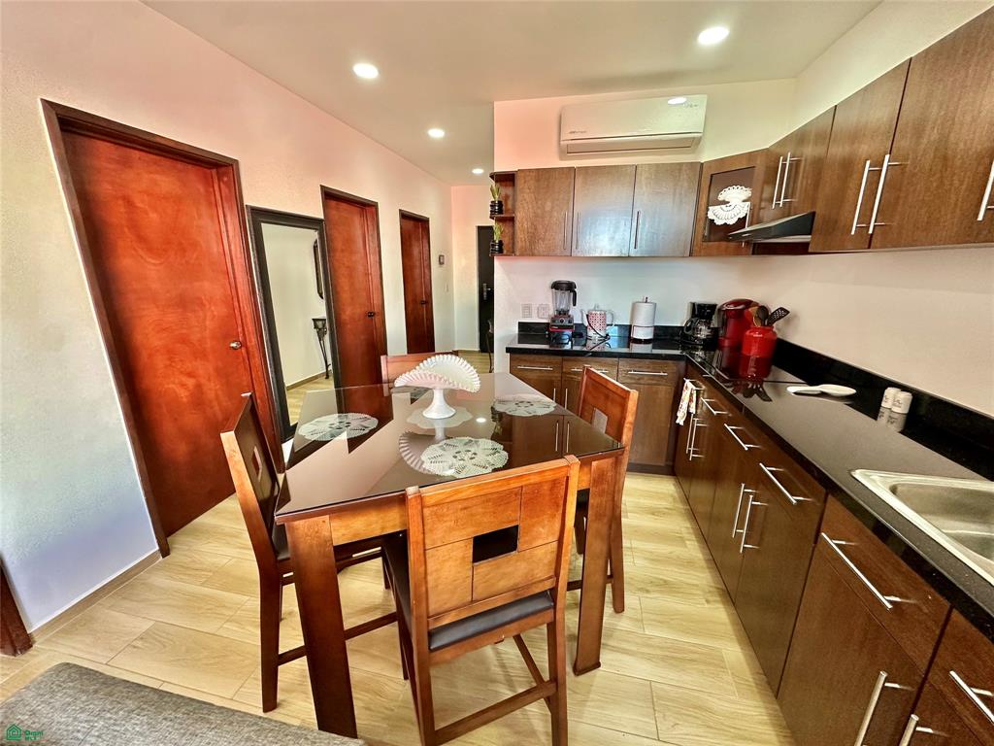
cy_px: 373
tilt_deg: -14.2
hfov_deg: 102.1
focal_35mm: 14
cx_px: 497
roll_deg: +0.1
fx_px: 402
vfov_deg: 85.7
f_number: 2.2
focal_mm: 2.22
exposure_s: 1/99
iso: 250
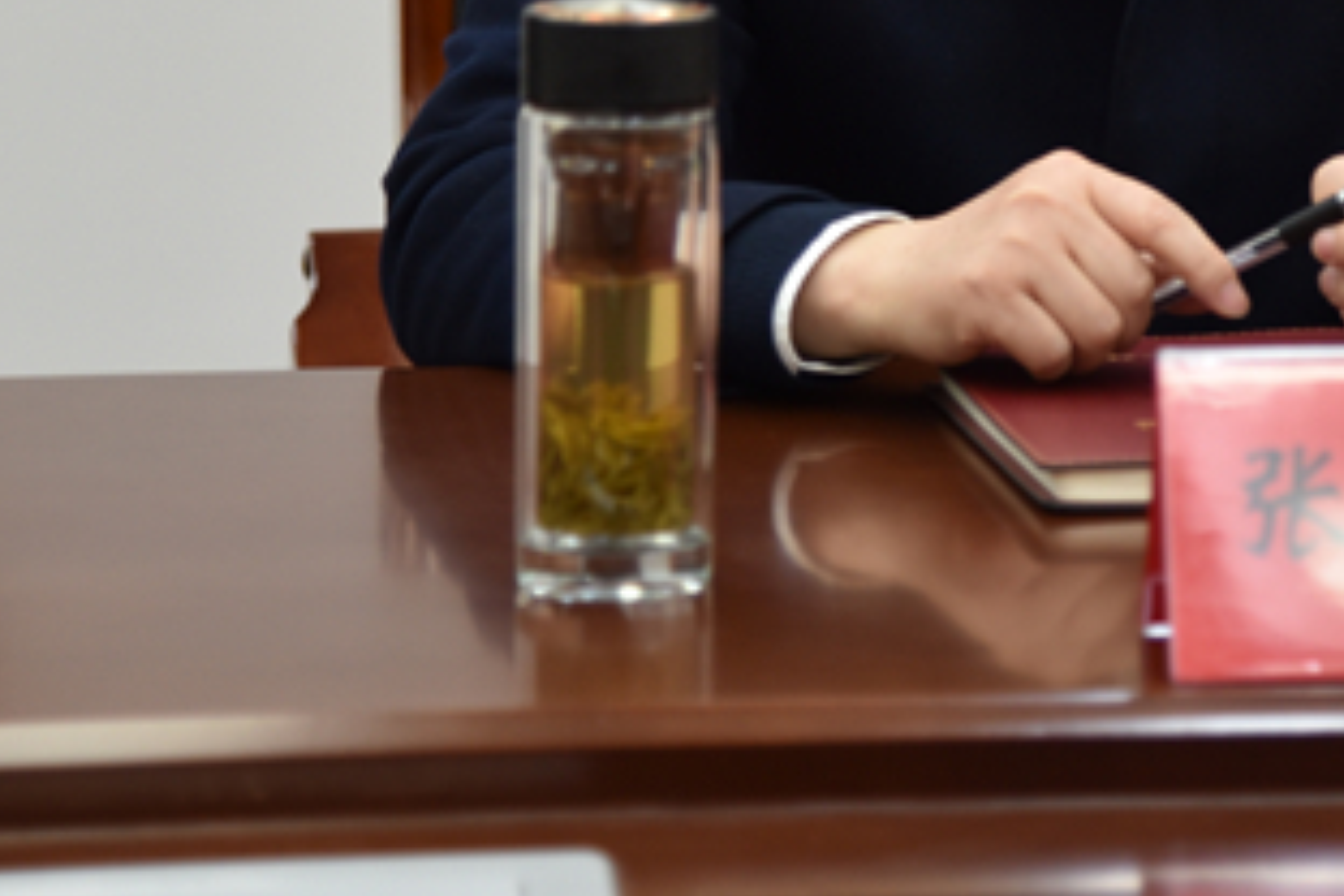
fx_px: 7466
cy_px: -233
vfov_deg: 6.8
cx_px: 1116
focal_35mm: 200
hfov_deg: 10.3
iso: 800
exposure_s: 1/60
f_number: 4
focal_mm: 78
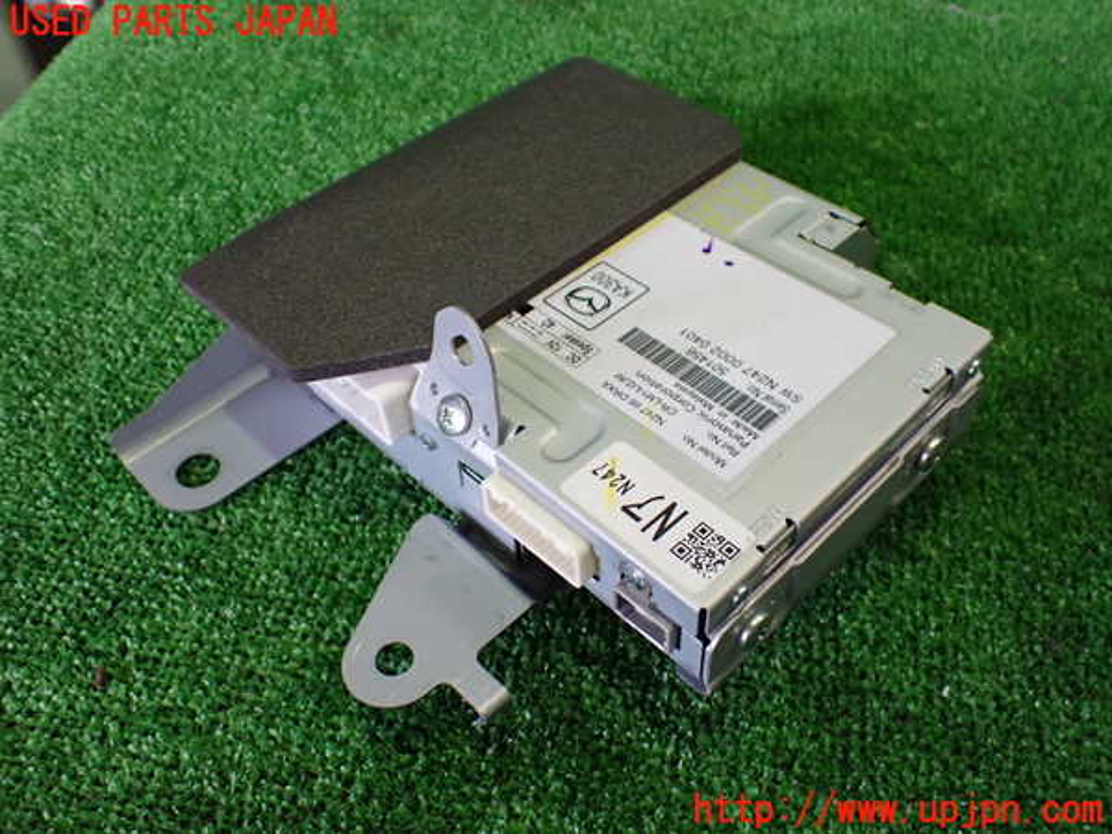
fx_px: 964
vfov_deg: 46.8
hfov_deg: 60.0
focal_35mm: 30
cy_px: 417
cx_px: 556
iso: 800
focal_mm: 5.4
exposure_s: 1/125
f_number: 2.3
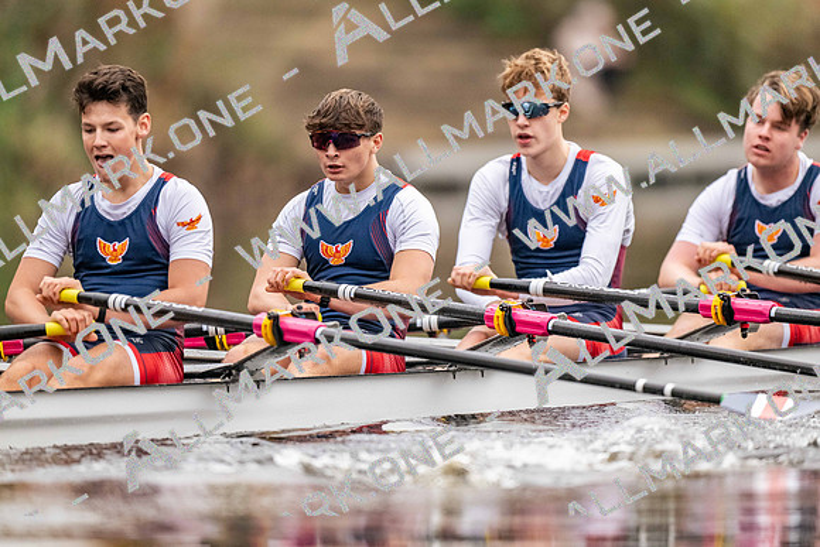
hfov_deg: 3.4
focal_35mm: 600
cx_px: 410
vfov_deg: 2.3
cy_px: 274
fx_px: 13669
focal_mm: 600
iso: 4000
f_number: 4
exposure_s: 1/2500
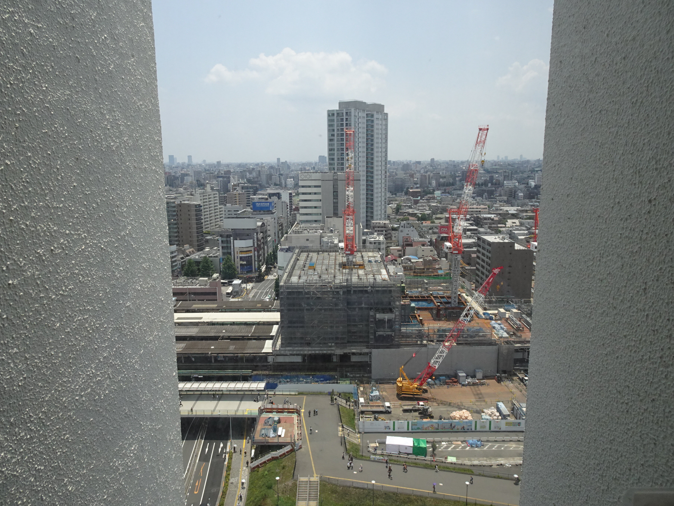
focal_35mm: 24
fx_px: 467
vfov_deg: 56.8
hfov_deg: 71.6
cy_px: 253
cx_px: 337
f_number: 3.5
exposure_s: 1/1000
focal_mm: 4.25
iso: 200
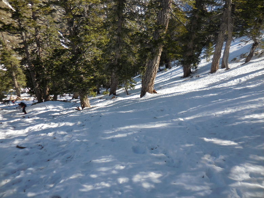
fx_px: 191
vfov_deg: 54.9
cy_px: 99
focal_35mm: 25
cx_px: 132
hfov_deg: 69.4
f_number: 3.3
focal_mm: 4.5
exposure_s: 1/1000
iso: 125
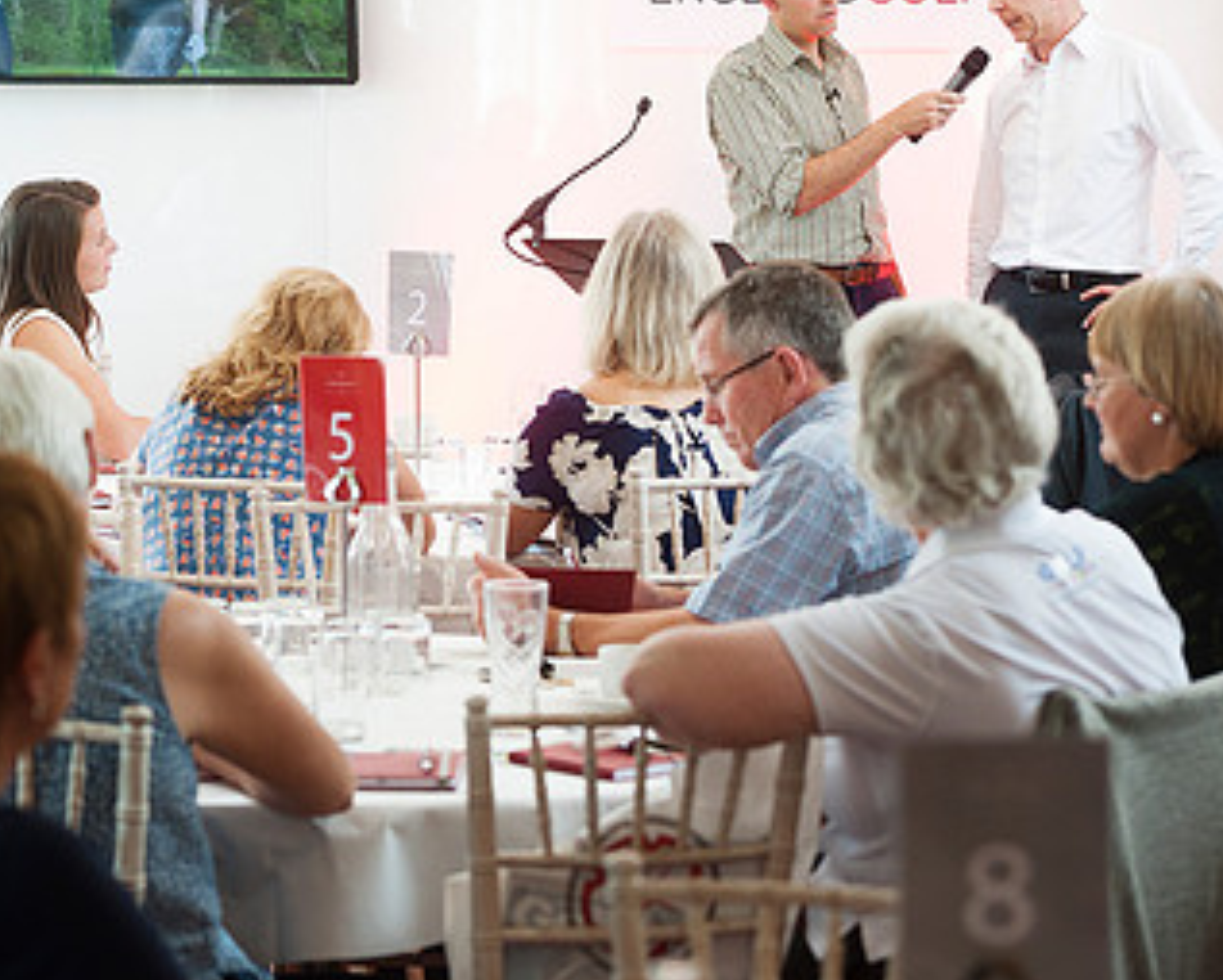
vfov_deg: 12.8
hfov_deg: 16.0
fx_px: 4346
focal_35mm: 120
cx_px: 463
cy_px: 247
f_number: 4
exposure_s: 1/125
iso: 800
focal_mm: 70
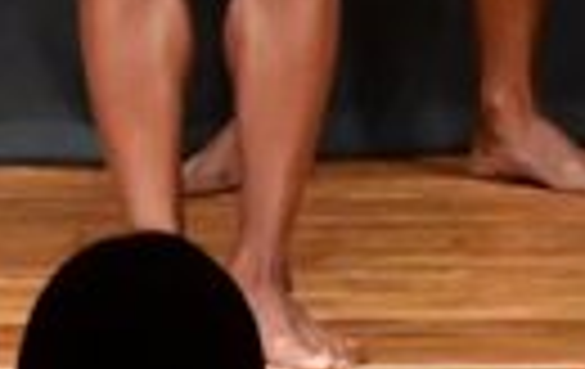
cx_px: -65
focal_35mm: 1453
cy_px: -310
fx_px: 23226
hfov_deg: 1.4
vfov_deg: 0.9
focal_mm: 160
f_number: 5.6
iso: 9000
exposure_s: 1/400
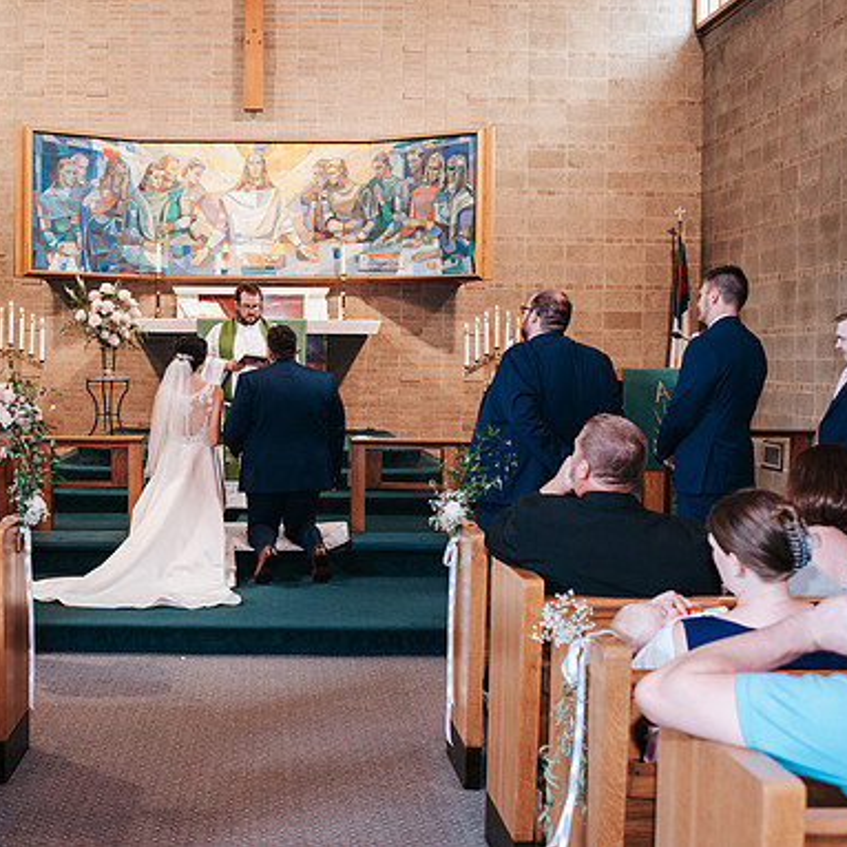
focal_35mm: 47
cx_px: 241
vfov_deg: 36.1
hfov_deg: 35.5
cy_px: 421
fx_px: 1301
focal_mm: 35
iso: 800
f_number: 3.2
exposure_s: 1/125
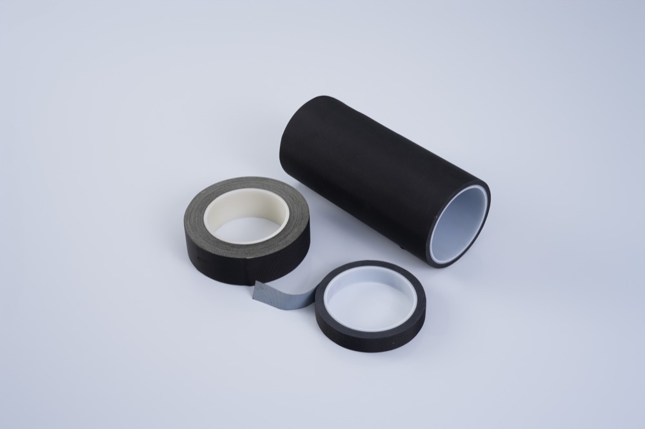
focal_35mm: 55
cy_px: 214
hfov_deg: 36.3
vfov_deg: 24.6
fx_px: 985
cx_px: 322
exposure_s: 1/15
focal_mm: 55
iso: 100
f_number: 14
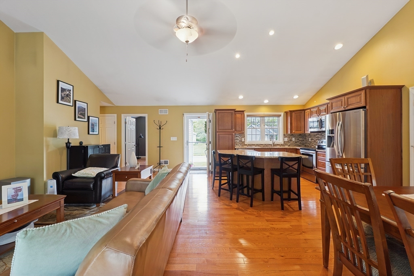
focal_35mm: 15
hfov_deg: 100.4
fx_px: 173
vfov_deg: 77.3
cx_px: 207
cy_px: 138
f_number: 8
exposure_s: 1/60
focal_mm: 15
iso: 400
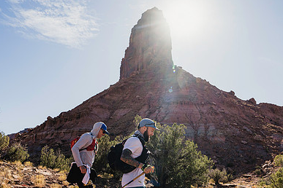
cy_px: 134
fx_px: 283
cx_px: 162
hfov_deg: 52.9
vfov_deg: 36.3
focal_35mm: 36
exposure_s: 1/500
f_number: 5.6
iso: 100
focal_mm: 24
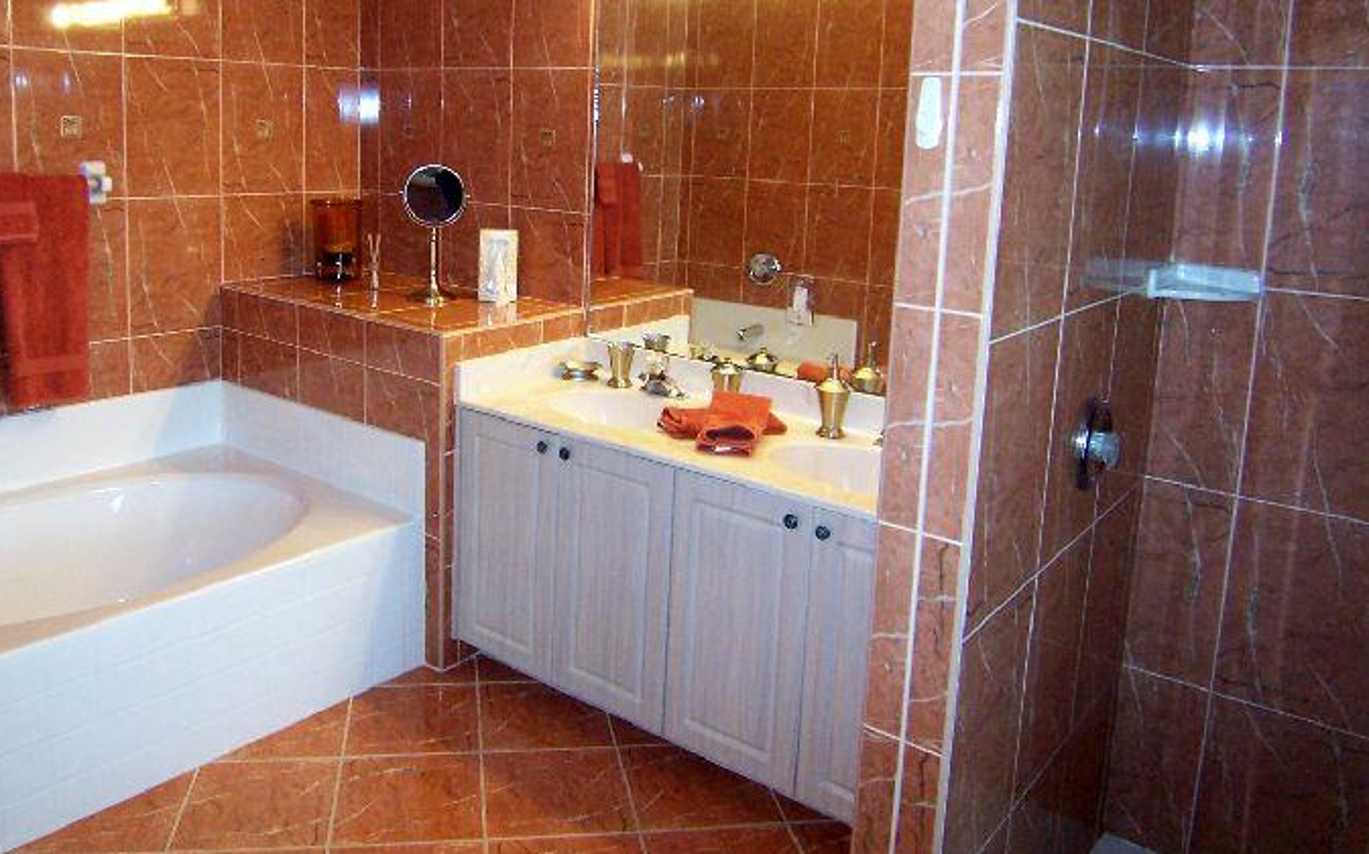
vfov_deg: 42.5
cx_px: 590
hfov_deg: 64.4
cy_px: 285
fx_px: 1082
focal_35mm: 29
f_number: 2.8
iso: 200
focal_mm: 3.8
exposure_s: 1/30
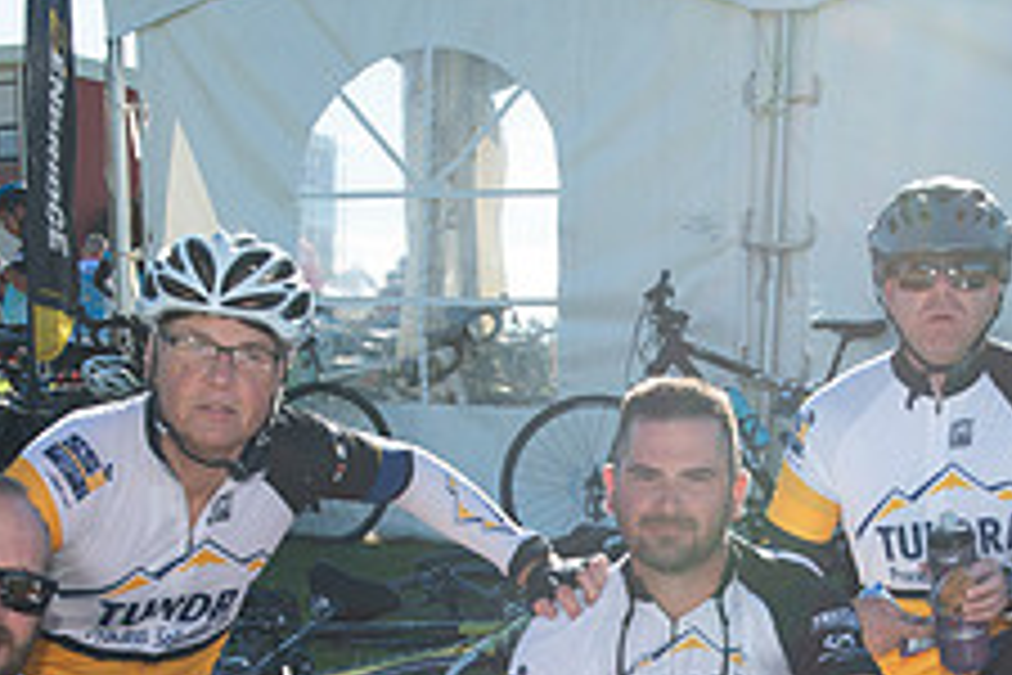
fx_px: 2614
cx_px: 720
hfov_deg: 21.8
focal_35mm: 93
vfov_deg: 14.4
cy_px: 745
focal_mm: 36
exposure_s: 1/400
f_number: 9
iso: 320
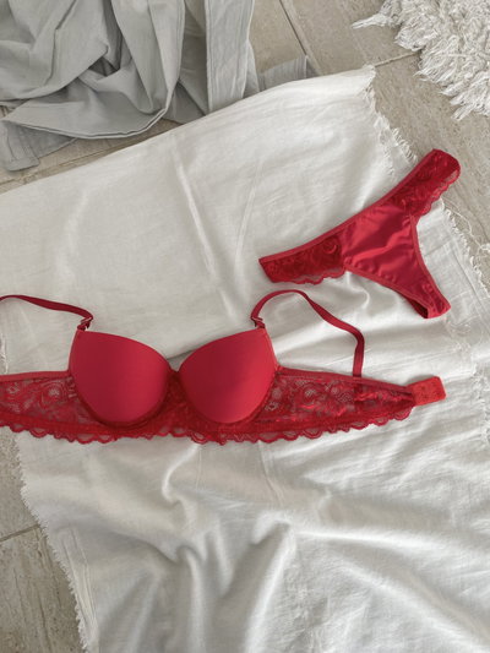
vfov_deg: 67.3
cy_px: 326
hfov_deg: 53.1
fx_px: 491
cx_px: 245
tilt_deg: -75.4
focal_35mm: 26
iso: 50
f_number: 1.8
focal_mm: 4.25
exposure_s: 1/122
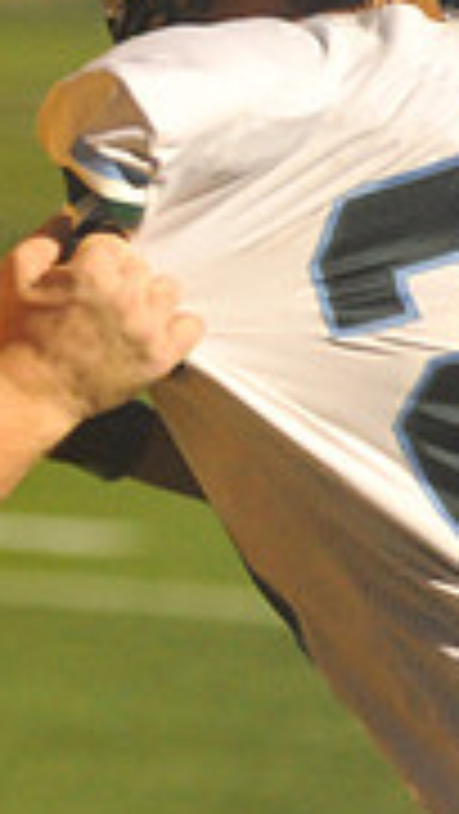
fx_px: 14498
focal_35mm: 671
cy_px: 337
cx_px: -760
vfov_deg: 3.2
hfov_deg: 1.8
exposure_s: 1/320
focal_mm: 200
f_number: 5
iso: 6400
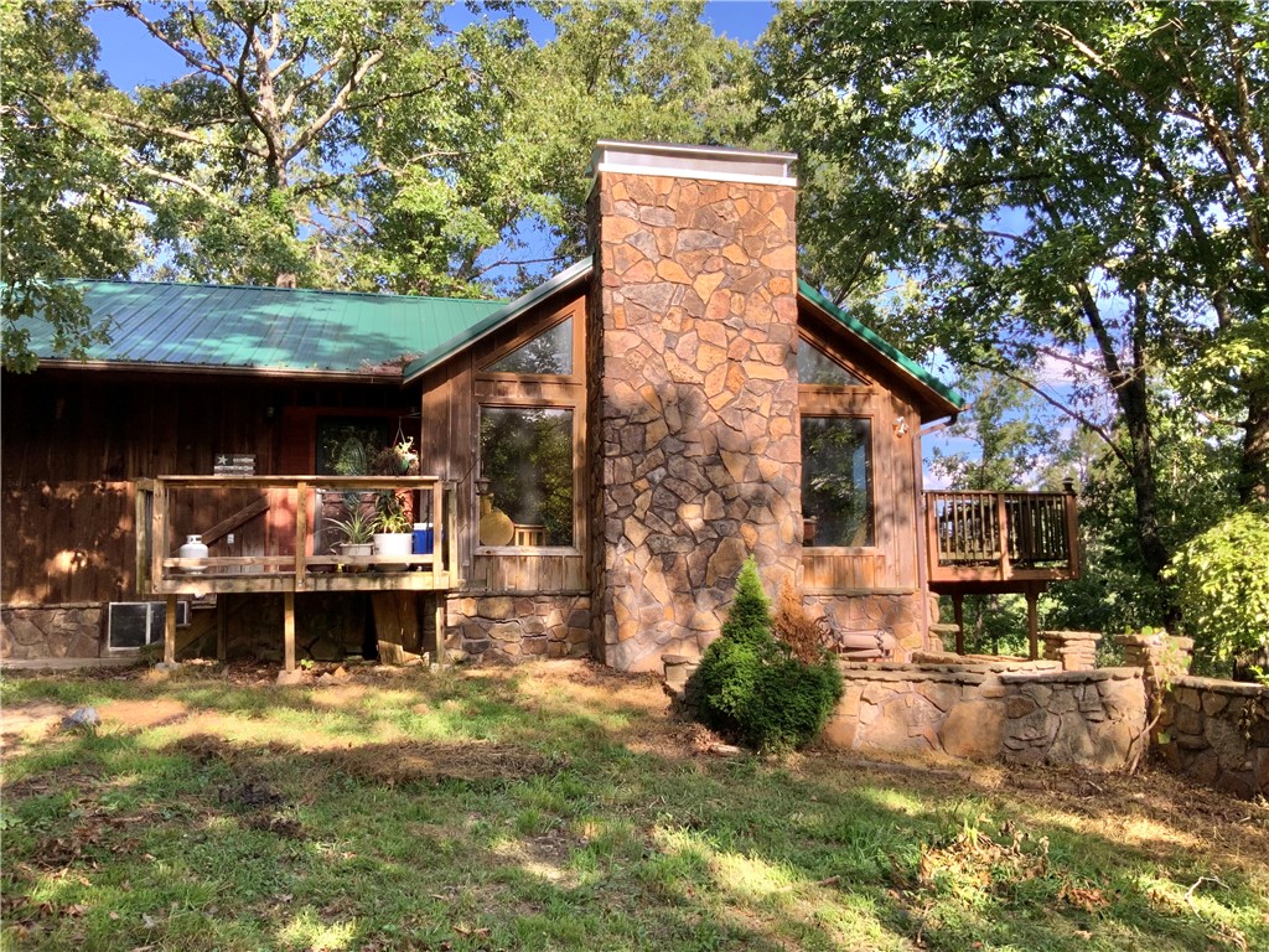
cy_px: 476
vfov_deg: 48.2
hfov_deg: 61.7
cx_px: 634
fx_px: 1063
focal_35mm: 29
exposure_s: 1/351
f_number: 1.8
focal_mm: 3
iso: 16
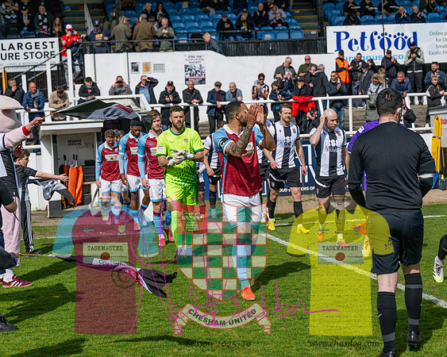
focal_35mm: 79
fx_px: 1043
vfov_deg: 19.4
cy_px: 178
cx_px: 224
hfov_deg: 24.2
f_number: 4
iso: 200
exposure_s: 1/6400
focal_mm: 70
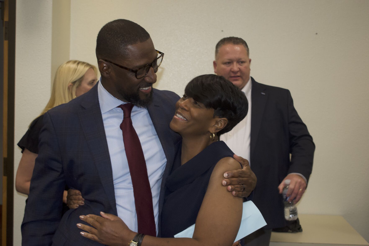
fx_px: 615
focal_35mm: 60
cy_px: 123
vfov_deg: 22.6
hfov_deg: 33.4
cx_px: 184
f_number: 5
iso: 1600
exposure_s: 1/125
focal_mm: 40
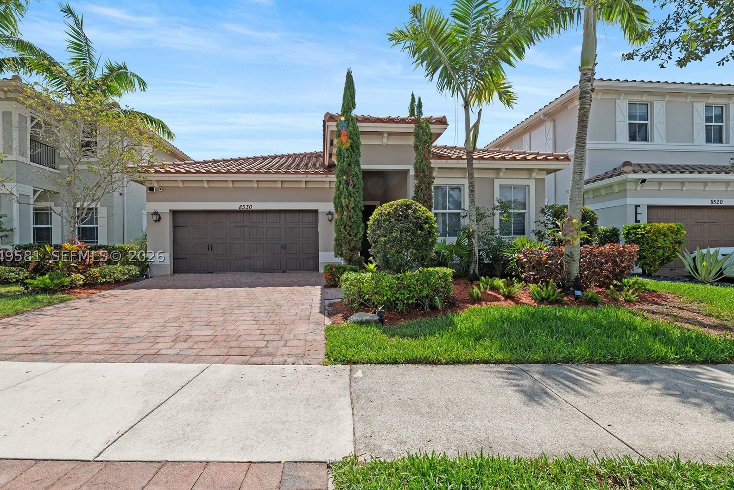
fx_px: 306
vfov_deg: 77.3
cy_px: 256
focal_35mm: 15
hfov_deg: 100.3
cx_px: 347
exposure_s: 1/250
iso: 100
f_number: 9
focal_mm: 14
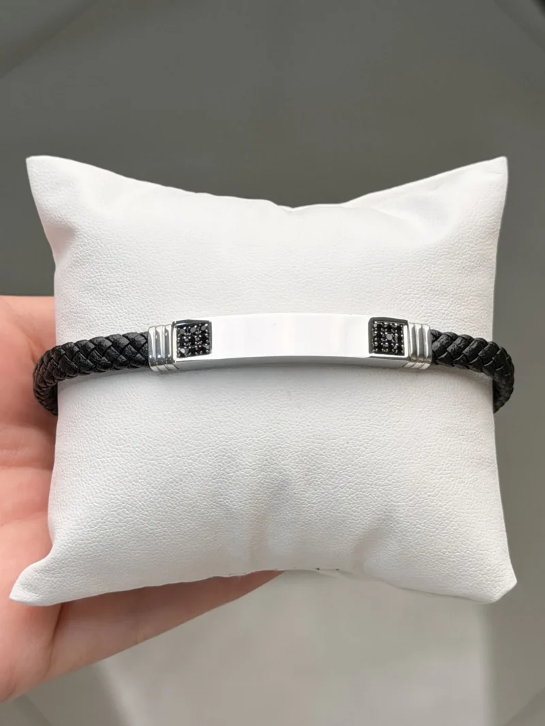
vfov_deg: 39.6
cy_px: 363
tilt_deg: -73.9
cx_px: 272
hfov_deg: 30.3
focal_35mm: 48
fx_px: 1007
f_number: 1.78
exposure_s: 1/652
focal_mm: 6.76
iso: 64
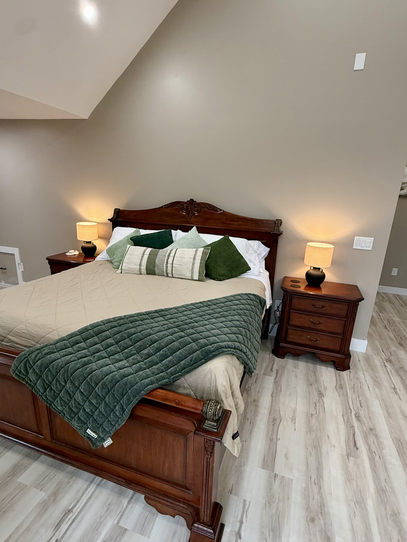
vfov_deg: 84.6
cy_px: 278
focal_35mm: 19
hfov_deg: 68.7
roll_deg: -2.7
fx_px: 298
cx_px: 205
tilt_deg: -15.9
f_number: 2.2
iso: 250
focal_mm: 2.22
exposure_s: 1/60
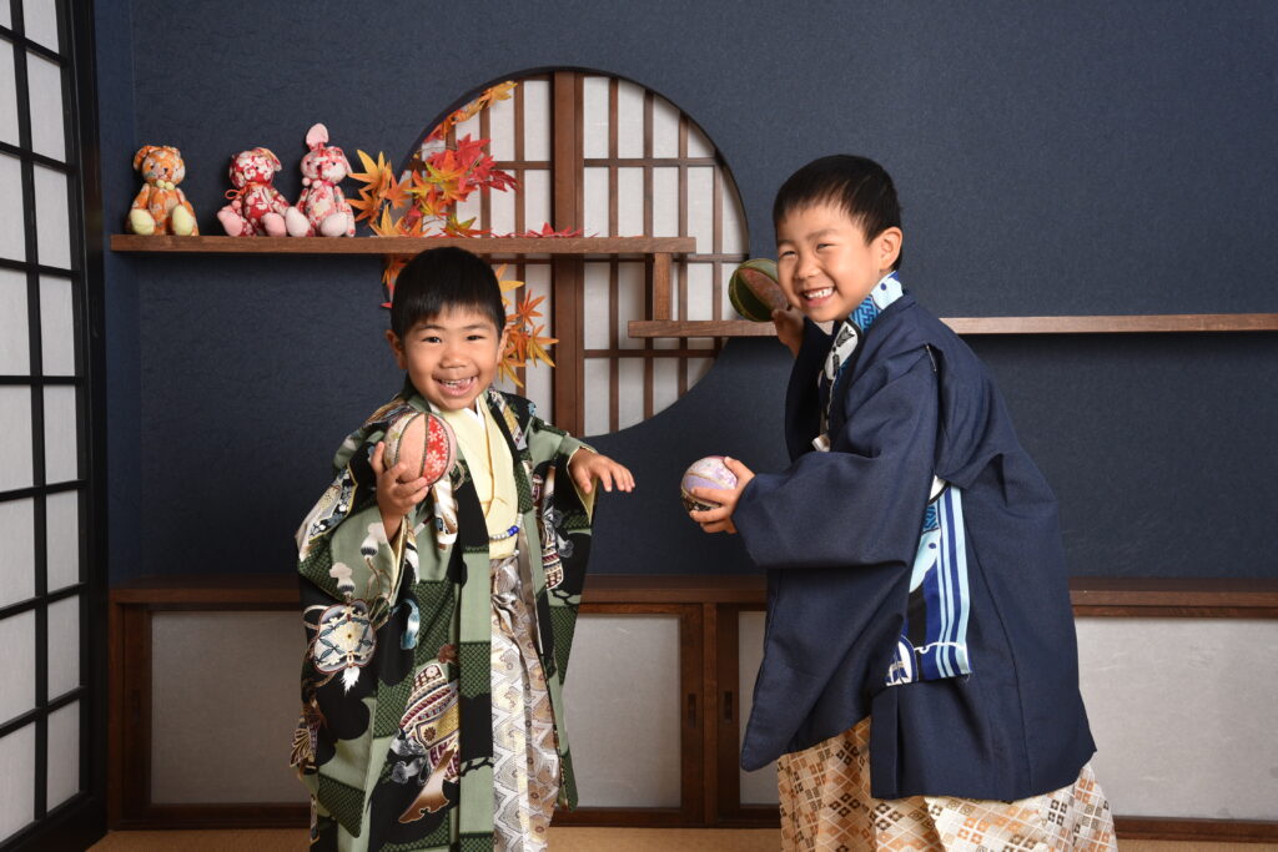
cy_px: 426
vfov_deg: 27.0
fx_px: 1775
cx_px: 639
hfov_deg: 39.6
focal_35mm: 50
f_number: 5.6
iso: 640
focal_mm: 50
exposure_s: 1/160
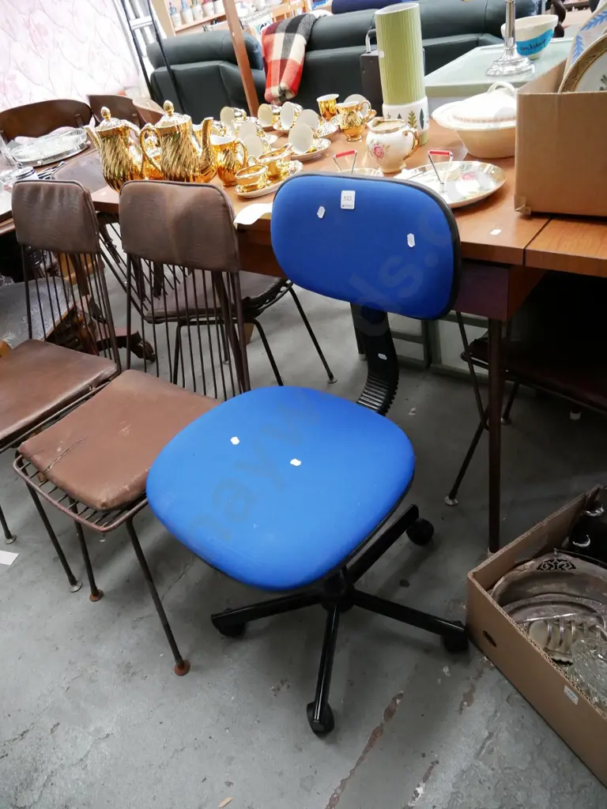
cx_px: 304
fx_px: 561
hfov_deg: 56.8
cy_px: 404
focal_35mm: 24
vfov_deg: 71.6
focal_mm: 12
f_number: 4
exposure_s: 1/60
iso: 3200
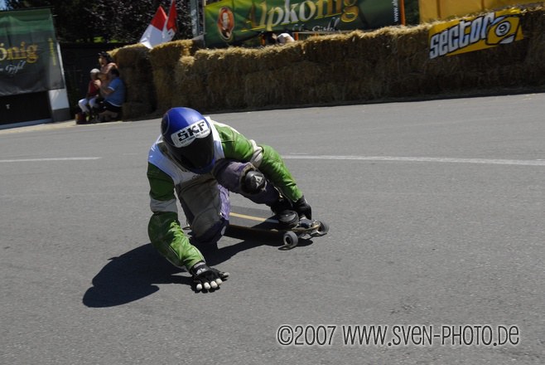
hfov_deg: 42.3
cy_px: 182
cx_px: 272
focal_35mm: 46
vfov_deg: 29.0
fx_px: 705
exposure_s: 1/750
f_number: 7.1
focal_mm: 31
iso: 320
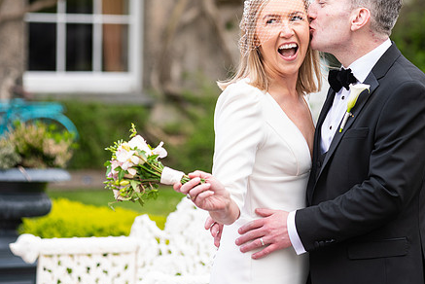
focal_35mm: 179
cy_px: 105
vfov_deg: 7.7
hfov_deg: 11.5
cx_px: 281
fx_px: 2115
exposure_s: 1/160
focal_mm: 135
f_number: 3.5
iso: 160
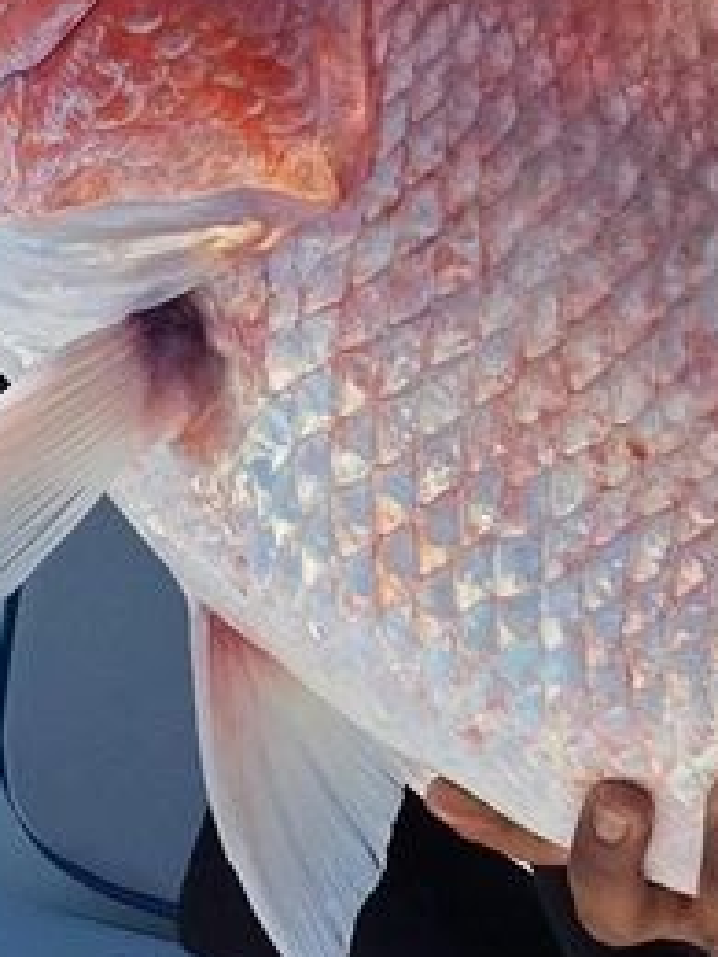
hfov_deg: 9.8
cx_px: 655
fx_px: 4176
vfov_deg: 12.5
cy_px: -388
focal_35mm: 151
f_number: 1.7
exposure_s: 1/7626
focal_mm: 6.3
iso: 80
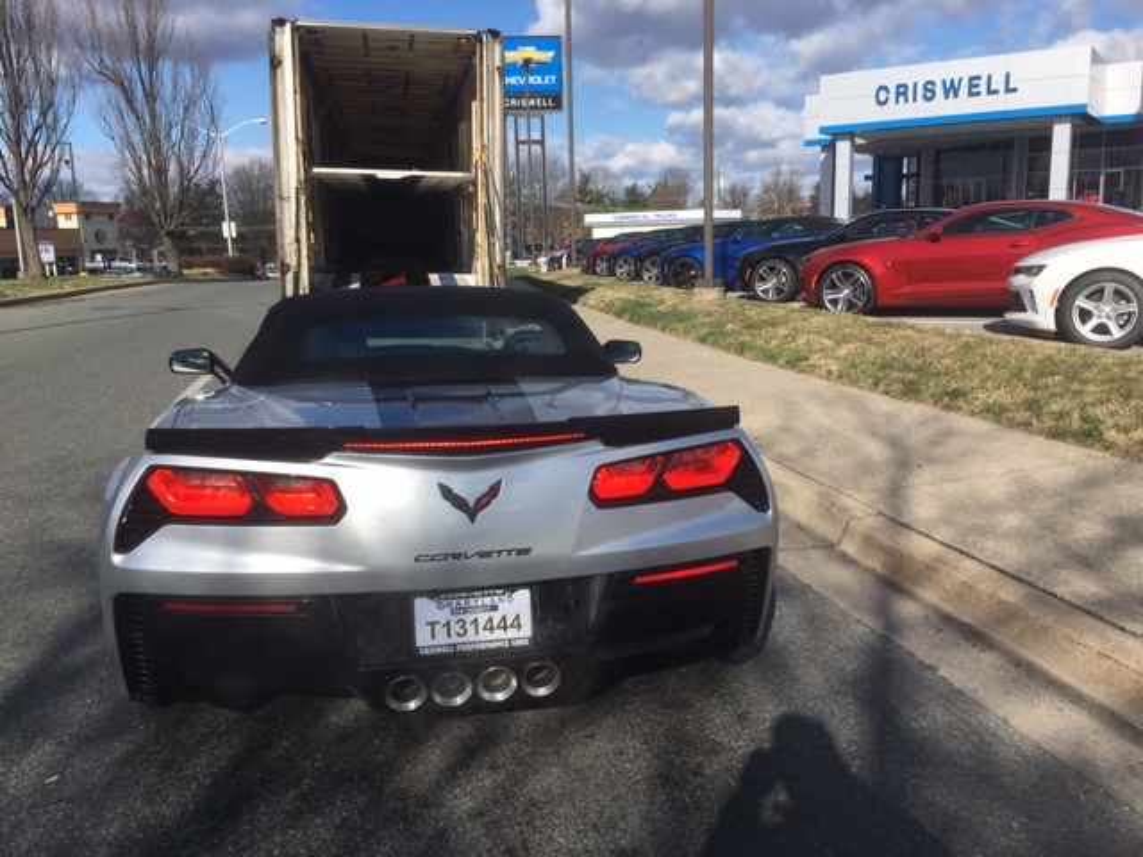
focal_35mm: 29
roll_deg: +0.4
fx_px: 958
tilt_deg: -10.1
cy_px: 428
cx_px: 572
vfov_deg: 48.2
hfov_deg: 61.7
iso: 25
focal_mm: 4.15
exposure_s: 1/1637
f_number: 2.2
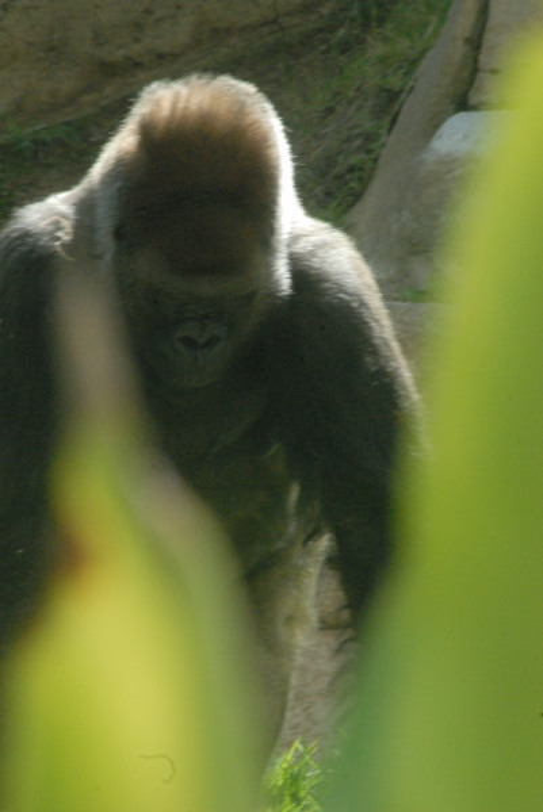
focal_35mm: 450
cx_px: 272
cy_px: 406
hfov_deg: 3.1
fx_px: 10163
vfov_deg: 4.6
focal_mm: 300
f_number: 19
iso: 1600
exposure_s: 1/90
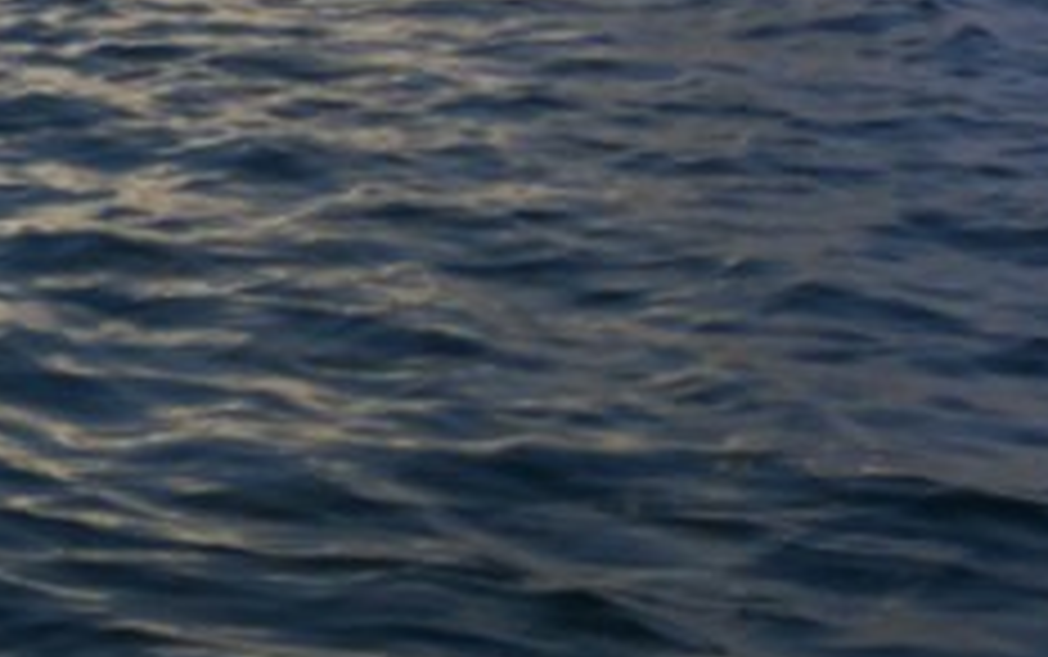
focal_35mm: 121
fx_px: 3458
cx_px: -981
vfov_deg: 9.4
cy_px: -1035
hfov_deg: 14.6
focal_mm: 3.81
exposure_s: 1/1045
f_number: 2.2
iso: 50
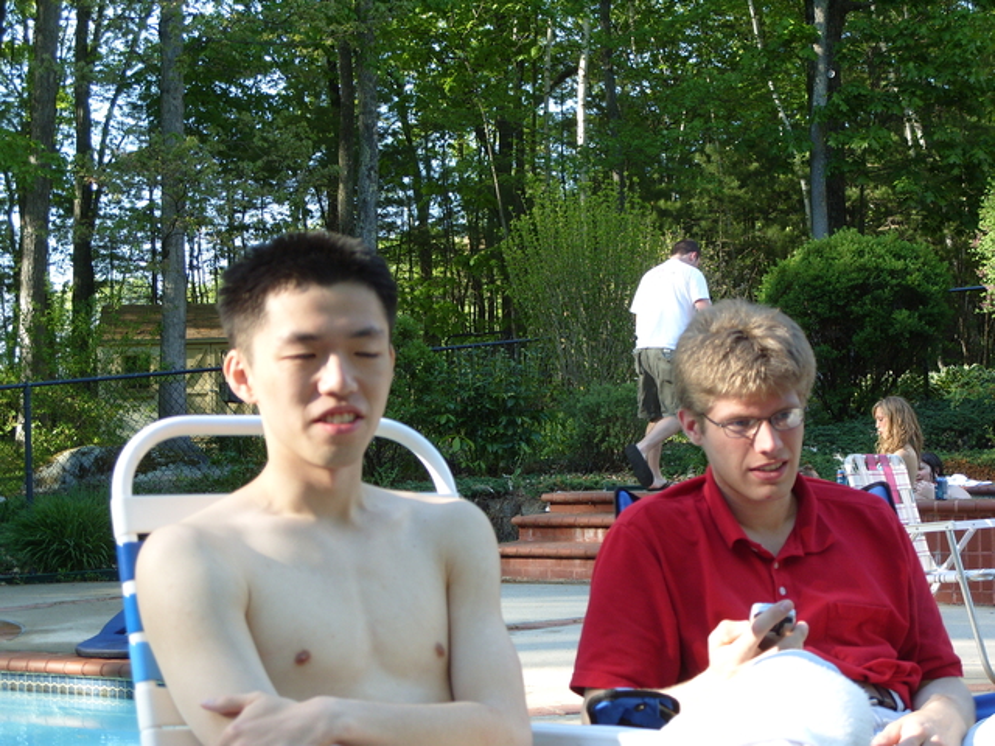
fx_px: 2012
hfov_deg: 27.8
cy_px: 373
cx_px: 498
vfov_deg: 21.0
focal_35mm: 70
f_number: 3.3
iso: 100
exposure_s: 1/180
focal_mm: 15.5
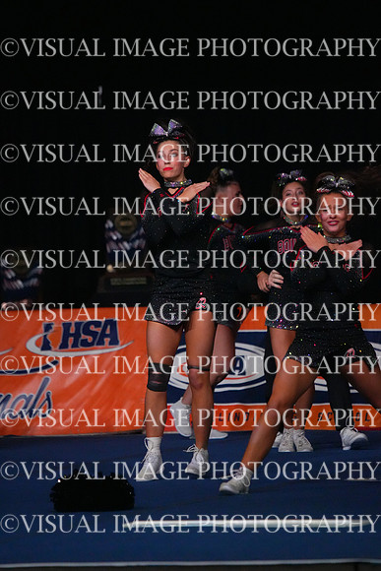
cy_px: 286
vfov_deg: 6.6
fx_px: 4918
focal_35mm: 310
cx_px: 190
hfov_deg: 4.4
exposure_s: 1/1250
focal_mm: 310
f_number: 5.6
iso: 16000
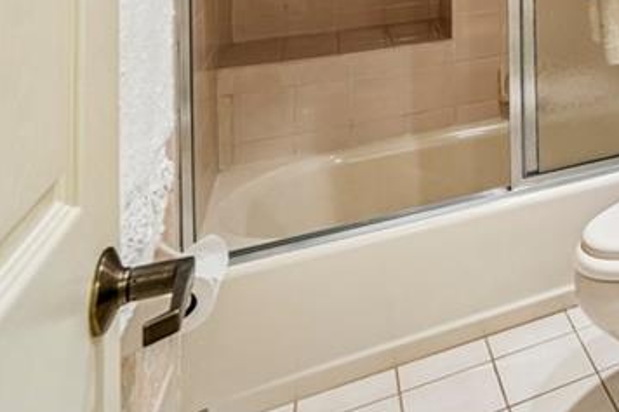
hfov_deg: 30.5
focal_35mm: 46
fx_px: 791
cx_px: 859
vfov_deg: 24.7
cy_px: -149
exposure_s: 1/10
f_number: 8
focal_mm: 16
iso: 400
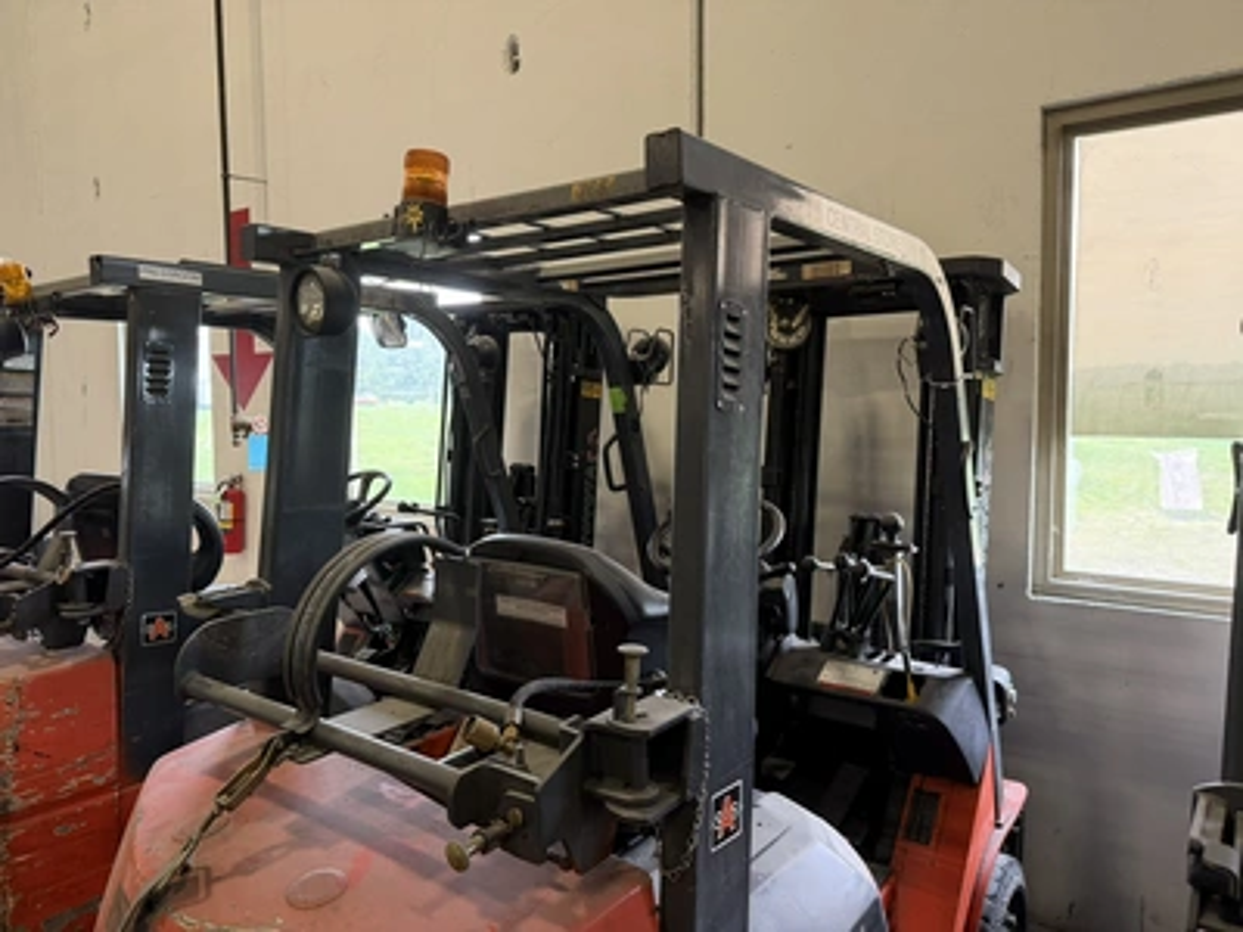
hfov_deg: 71.6
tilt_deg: -4.5
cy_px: 466
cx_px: 622
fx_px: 862
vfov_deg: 56.8
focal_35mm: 24
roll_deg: +1.1
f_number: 1.78
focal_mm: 6.76
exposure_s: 1/66
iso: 200
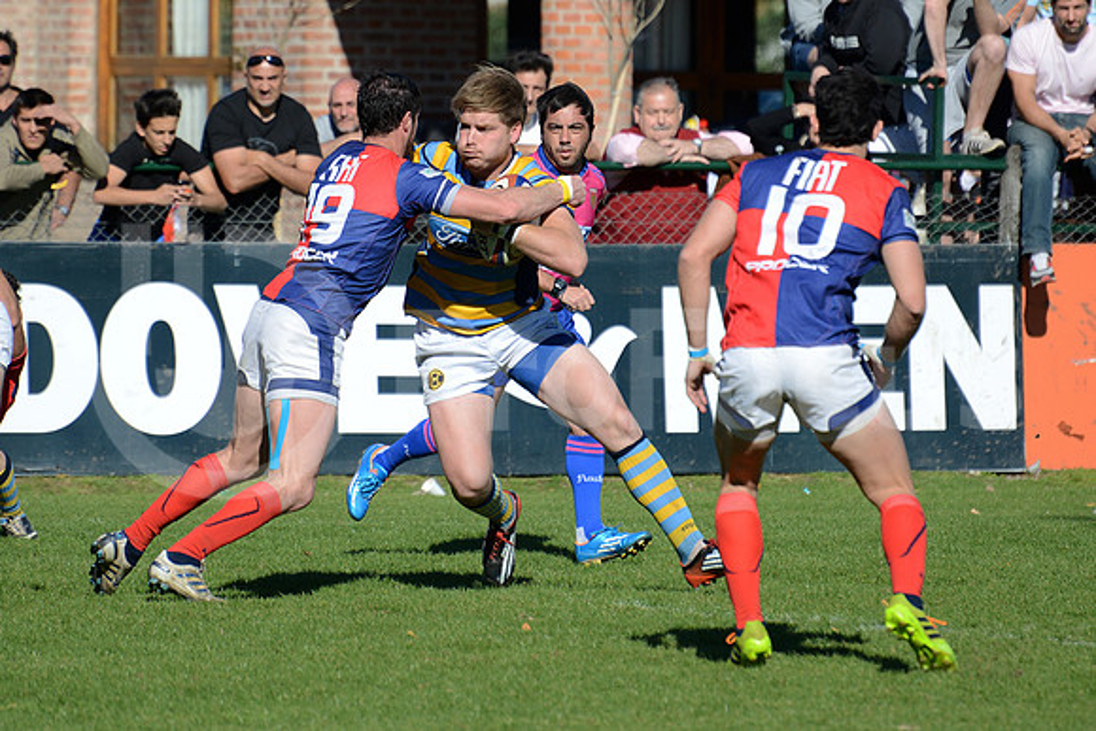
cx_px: 548
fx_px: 9135
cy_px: 366
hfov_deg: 6.9
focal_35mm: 300
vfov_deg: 4.6
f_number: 5.6
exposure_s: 1/1250
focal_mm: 300
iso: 320
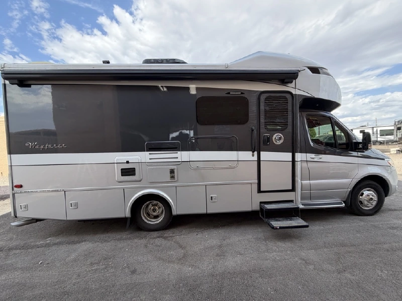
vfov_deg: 85.7
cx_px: 201
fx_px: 163
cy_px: 150
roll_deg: +3.0
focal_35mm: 14
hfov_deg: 102.1
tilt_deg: -2.0
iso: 64
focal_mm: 2.22
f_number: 2.2
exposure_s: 1/502
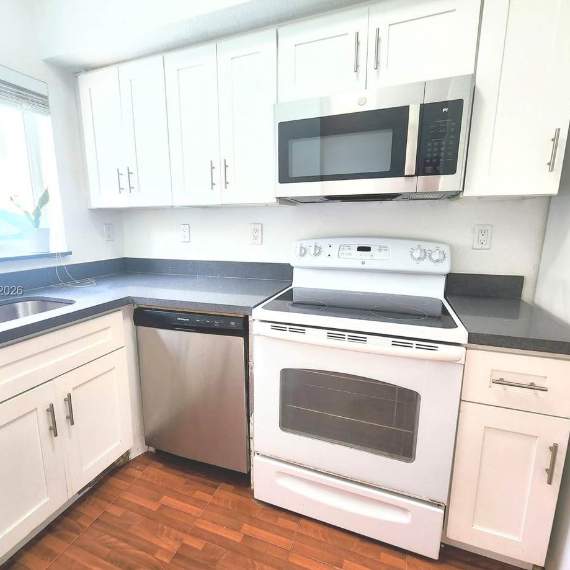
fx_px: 298
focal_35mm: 16
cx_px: 265
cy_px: 292
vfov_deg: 87.4
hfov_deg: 87.3
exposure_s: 1/60
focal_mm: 2.2
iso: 64
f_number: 2.2
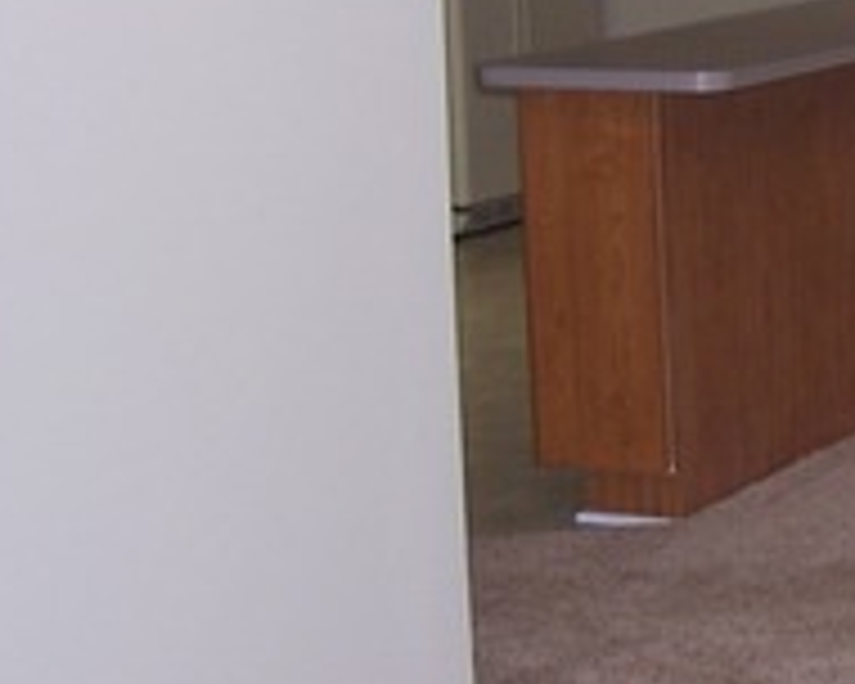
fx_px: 3163
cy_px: 225
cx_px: 1346
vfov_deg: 12.3
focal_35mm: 125
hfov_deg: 14.2
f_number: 2.8
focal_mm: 6.3
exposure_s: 1/60
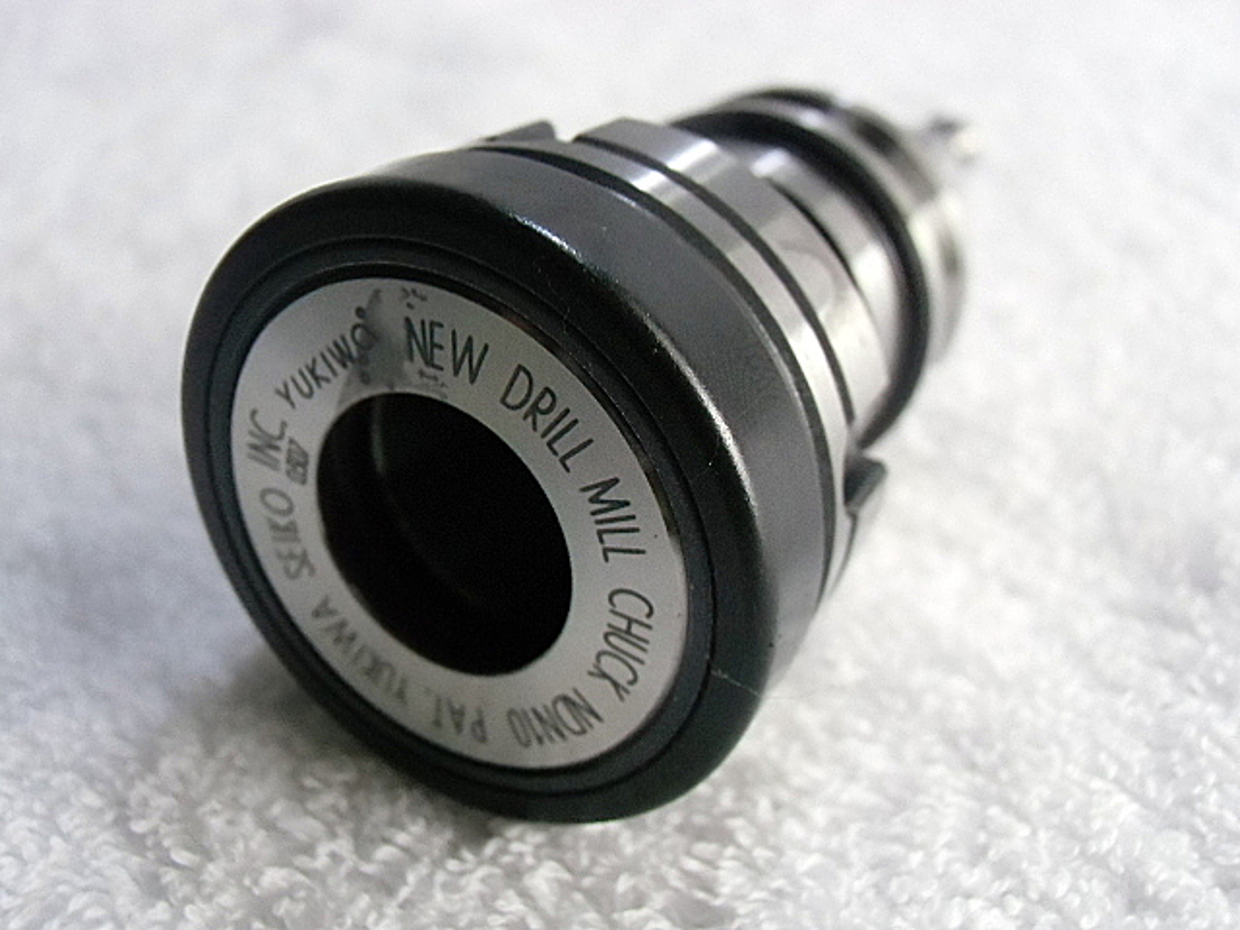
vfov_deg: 42.9
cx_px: 620
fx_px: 1182
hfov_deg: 55.4
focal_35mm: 33
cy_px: 465
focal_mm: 5.93
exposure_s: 1/100
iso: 800
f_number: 3.7
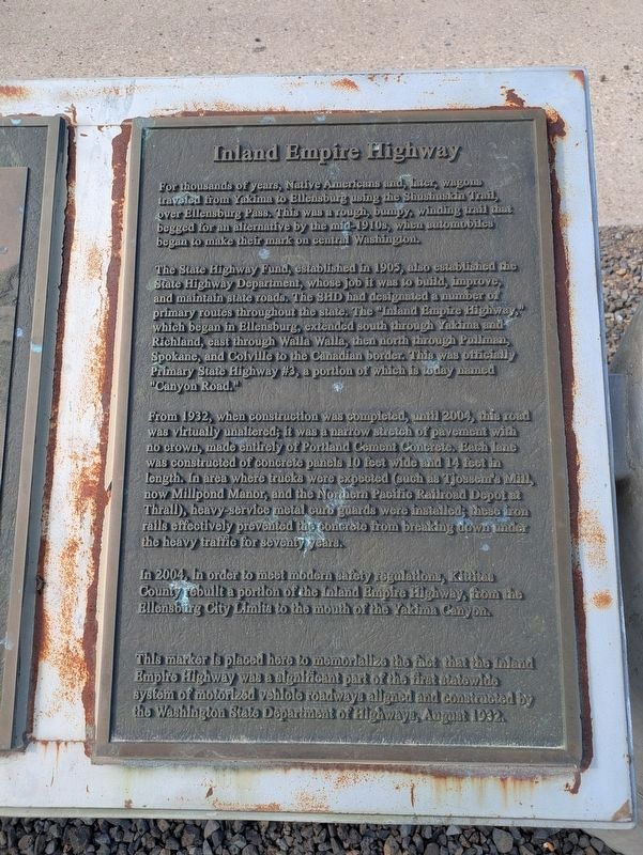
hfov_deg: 54.9
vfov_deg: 69.4
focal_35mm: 25
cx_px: 322
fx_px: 619
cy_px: 428
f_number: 1.89
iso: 42
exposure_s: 1/480
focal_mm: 5.43
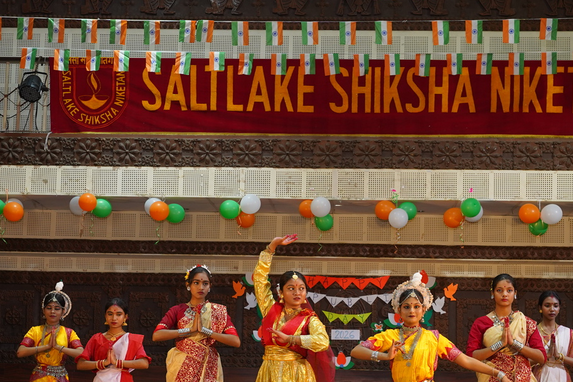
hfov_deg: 29.2
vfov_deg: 19.6
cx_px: 311
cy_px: 297
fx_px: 1098
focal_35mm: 69
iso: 1000
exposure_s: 1/100
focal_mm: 42
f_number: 4.5
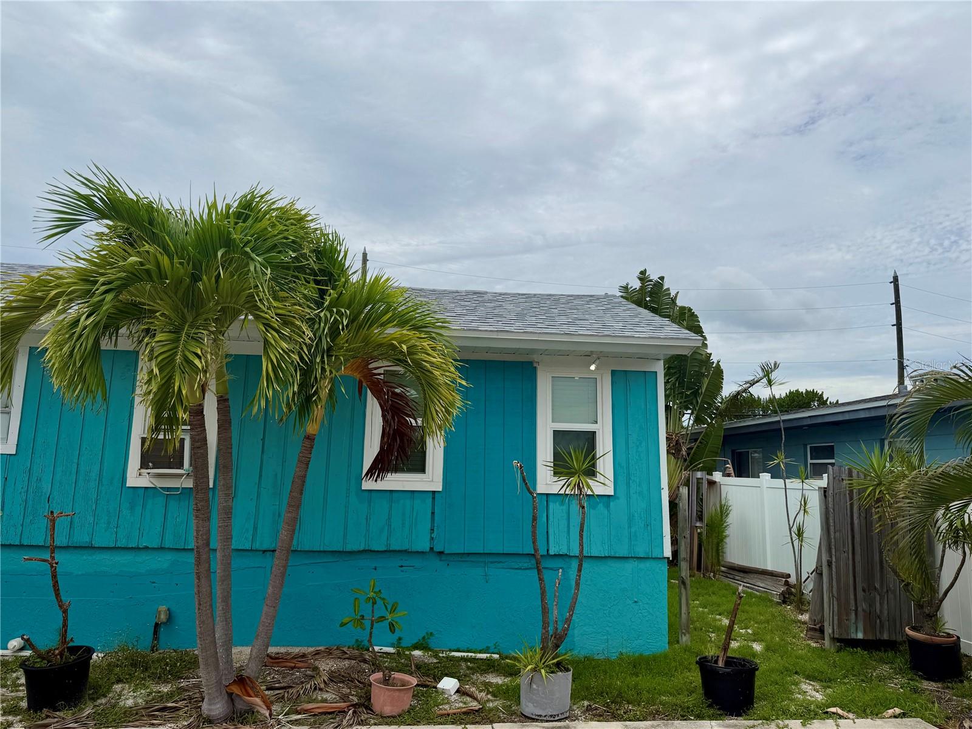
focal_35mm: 24
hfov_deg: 71.6
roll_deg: -1.7
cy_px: 364
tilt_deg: +9.3
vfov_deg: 56.8
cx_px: 486
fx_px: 674
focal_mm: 6.76
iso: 80
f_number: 1.78
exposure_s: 1/9091
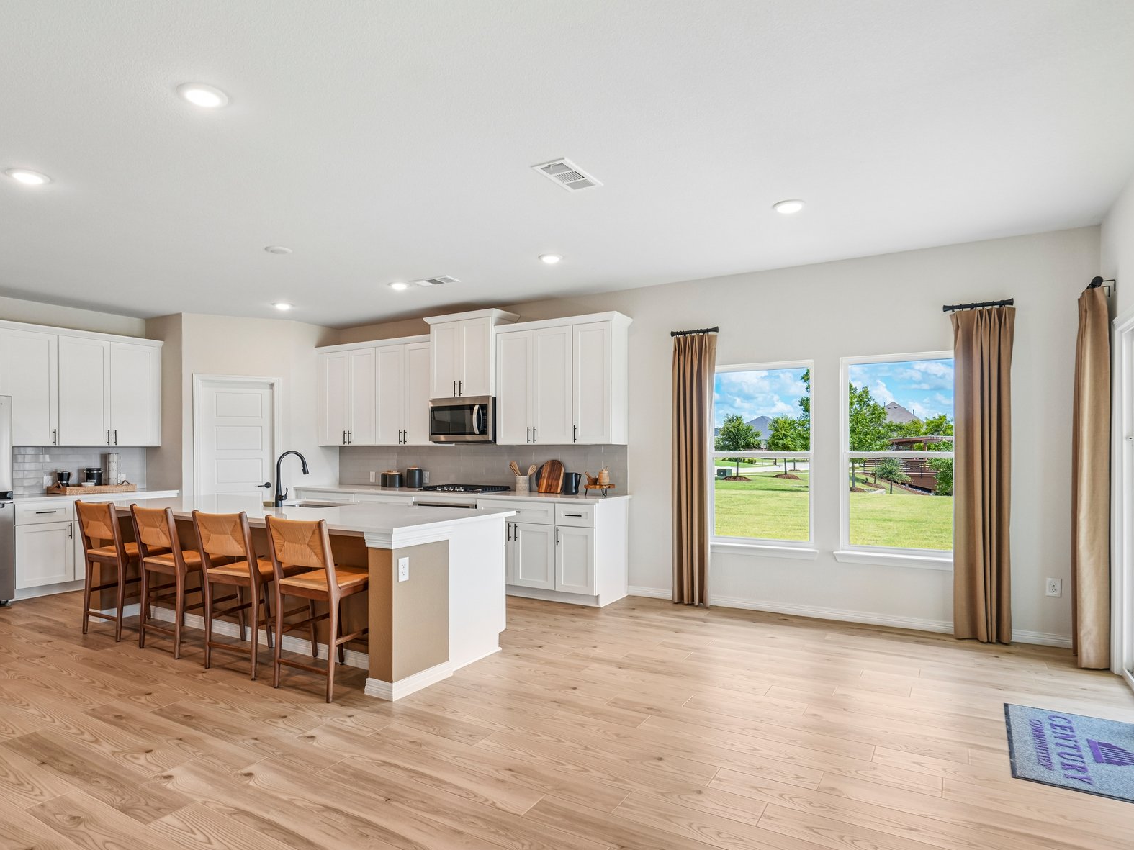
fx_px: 655
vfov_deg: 65.9
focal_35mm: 20
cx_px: 549
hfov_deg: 81.7
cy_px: 445
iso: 200
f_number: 8
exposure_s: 1/30
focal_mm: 16
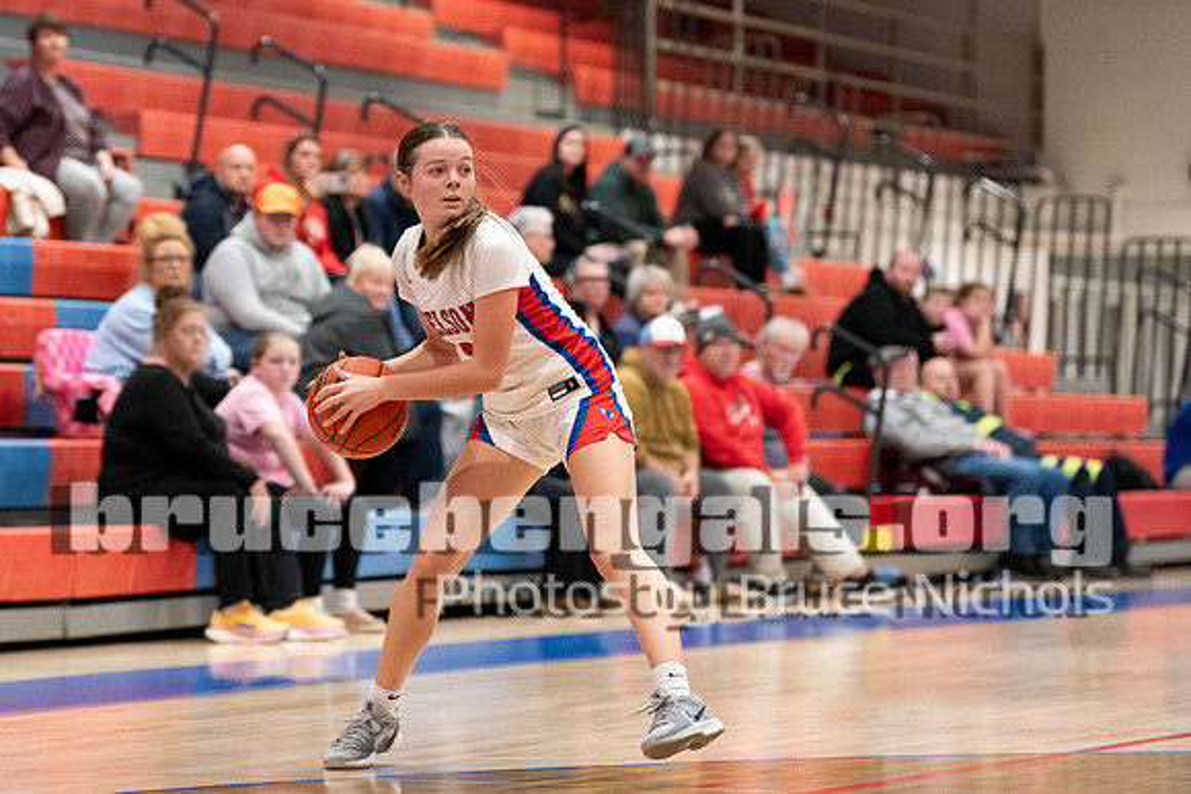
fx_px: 5238
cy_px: 329
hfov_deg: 13.0
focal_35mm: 158
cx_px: 516
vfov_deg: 8.7
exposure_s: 1/1000
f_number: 2.8
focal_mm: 114
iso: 6400
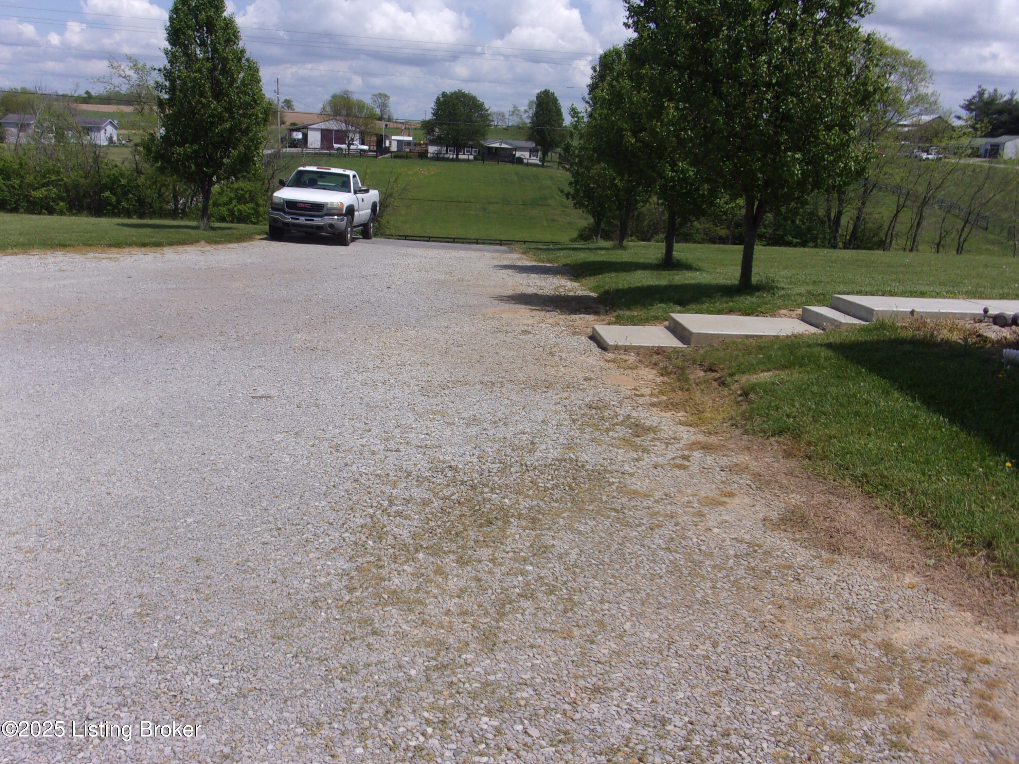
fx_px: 1060
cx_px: 510
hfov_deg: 51.4
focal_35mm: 36
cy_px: 382
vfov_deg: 39.7
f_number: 11.8
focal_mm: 6.4
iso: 80
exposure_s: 1/200
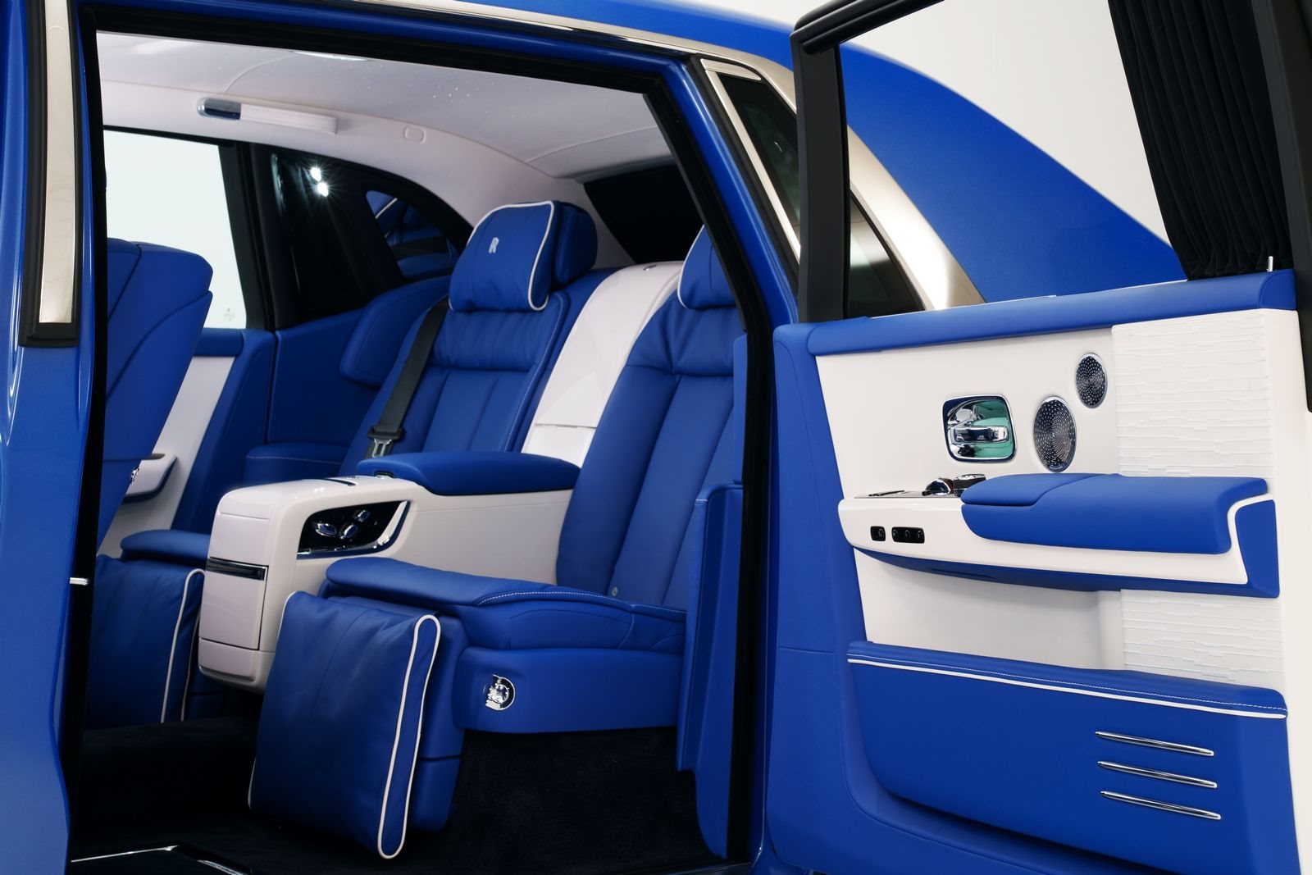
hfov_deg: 28.8
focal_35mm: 70
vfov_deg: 19.5
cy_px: 438
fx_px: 2551
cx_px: 656
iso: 125
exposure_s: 1/1.67
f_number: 13
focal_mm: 70
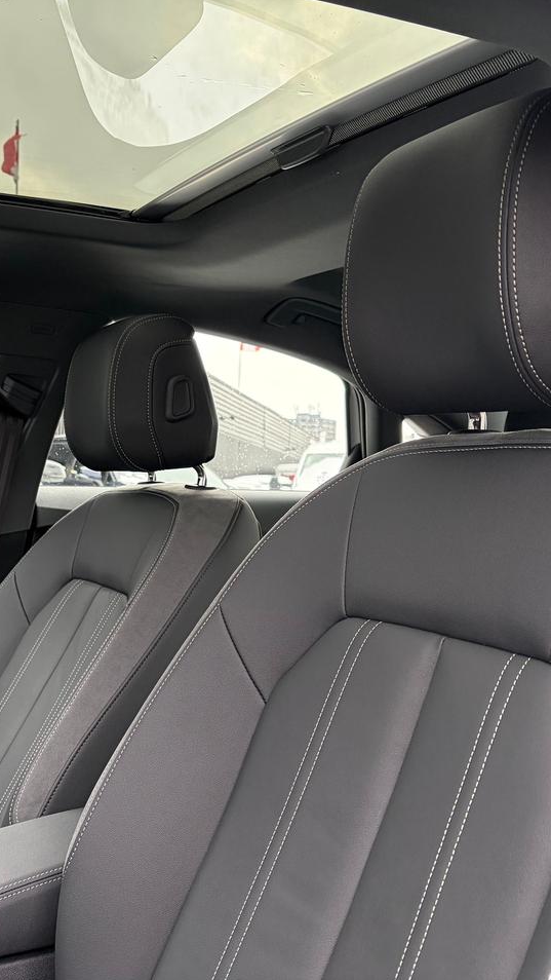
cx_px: 91
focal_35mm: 38
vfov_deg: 52.8
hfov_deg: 30.3
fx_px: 986
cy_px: 490
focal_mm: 5.96
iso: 125
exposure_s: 1/216
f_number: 1.6
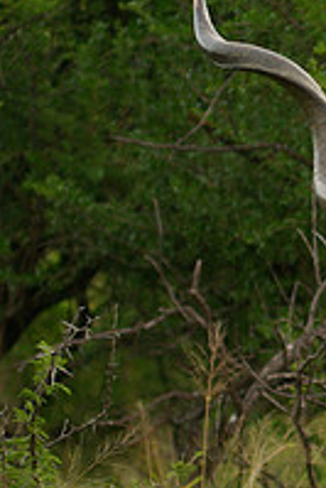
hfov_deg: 3.7
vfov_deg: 5.5
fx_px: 5050
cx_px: 529
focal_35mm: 372
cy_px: 309
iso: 200
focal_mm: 85
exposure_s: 1/100
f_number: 2.8
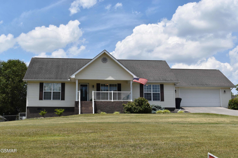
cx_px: 119
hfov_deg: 38.9
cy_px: 79
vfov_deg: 26.5
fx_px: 337
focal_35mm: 51
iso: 100
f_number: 9
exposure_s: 1/320
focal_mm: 34
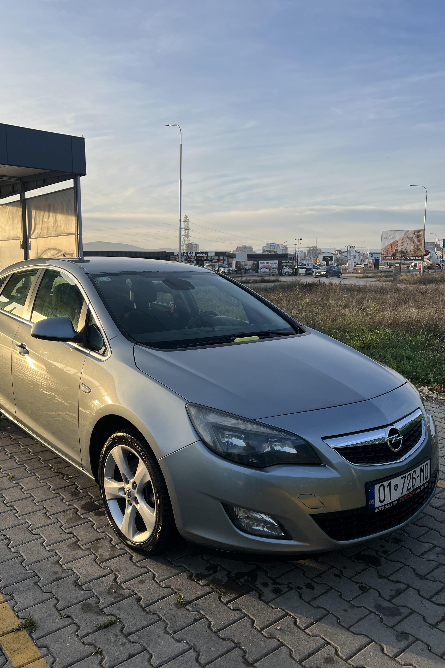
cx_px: 203
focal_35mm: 28
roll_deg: -0.9
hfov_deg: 46.4
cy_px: 336
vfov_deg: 65.5
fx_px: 519
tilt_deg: -7.7
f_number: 1.5
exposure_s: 1/1724
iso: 50
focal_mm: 5.7
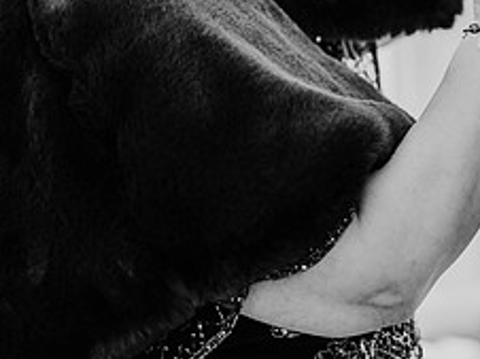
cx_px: 465
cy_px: 28
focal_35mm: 210
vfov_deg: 7.0
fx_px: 2909
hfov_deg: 9.4
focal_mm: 85
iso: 1250
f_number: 1.8
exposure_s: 1/160
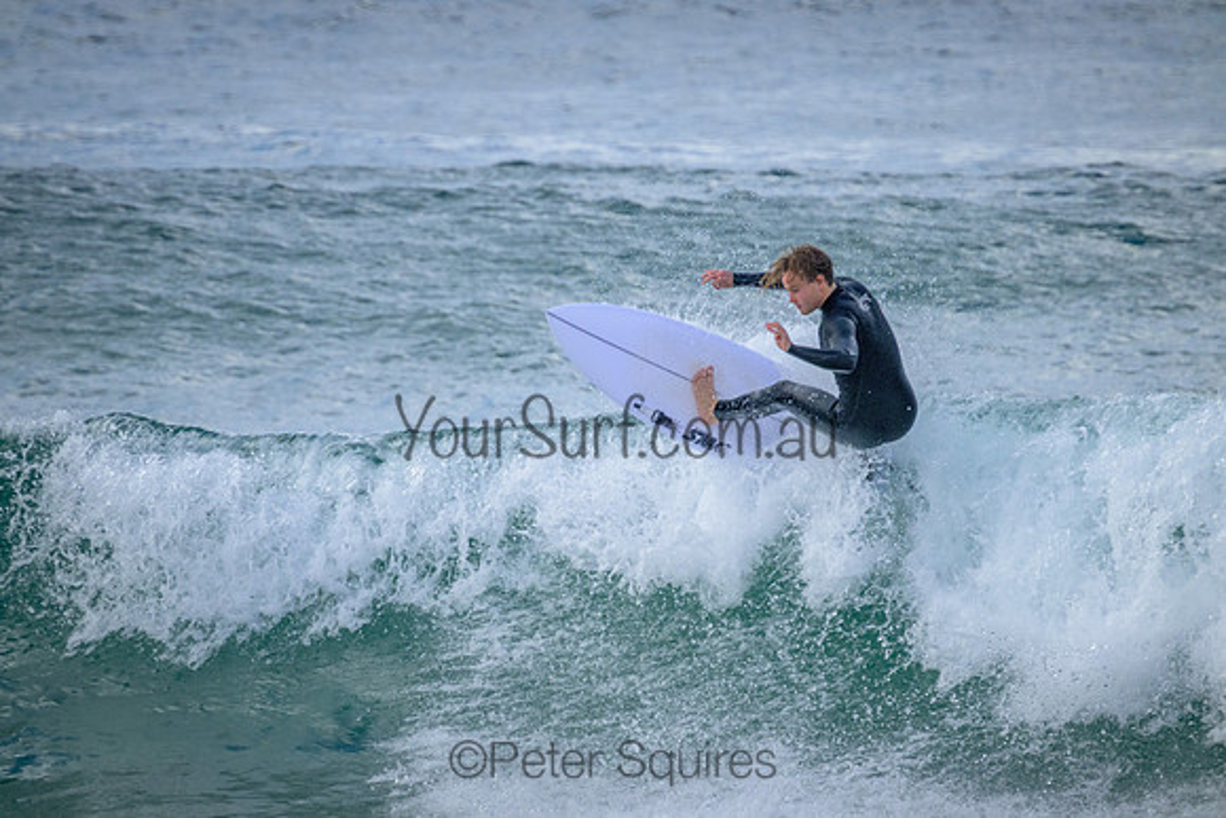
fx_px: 27250
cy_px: 409
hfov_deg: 2.6
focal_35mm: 800
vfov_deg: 1.7
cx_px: 613
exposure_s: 1/1250
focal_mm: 800
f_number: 11
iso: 2800
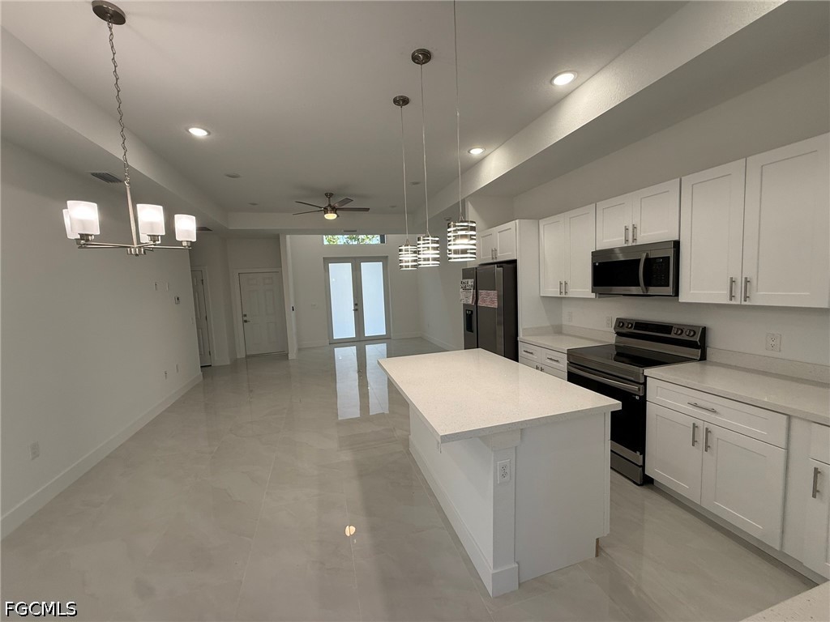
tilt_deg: -4.2
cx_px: 415
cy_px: 311
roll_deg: +3.0
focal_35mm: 14
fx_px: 336
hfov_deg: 102.1
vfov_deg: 85.7
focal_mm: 2.22
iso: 64
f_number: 2.2
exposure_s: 1/120
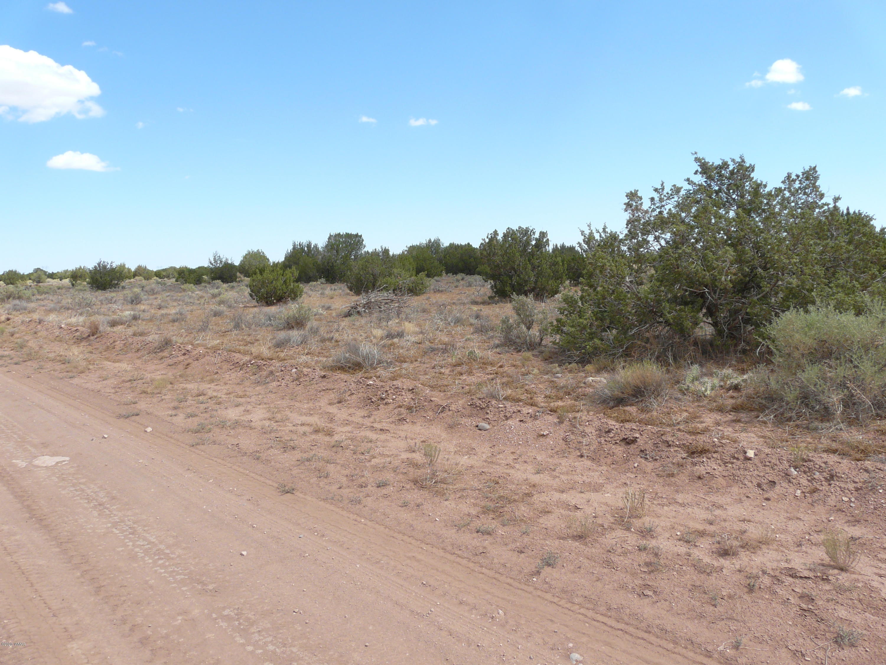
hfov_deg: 63.4
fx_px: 717
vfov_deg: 49.7
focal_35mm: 28
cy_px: 332
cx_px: 443
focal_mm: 4.6
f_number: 4
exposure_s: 1/500
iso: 100
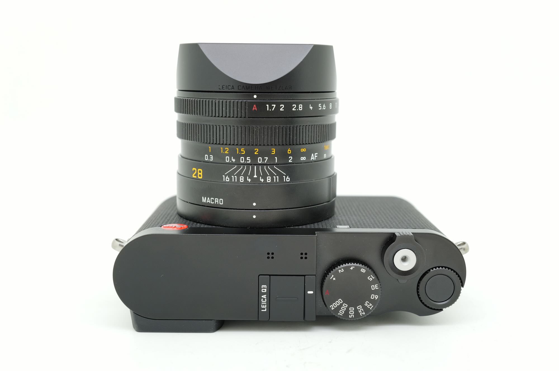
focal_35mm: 43
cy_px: 186
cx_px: 280
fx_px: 667
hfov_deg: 45.5
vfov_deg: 31.1
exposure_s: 1/60
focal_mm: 43
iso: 800
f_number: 8
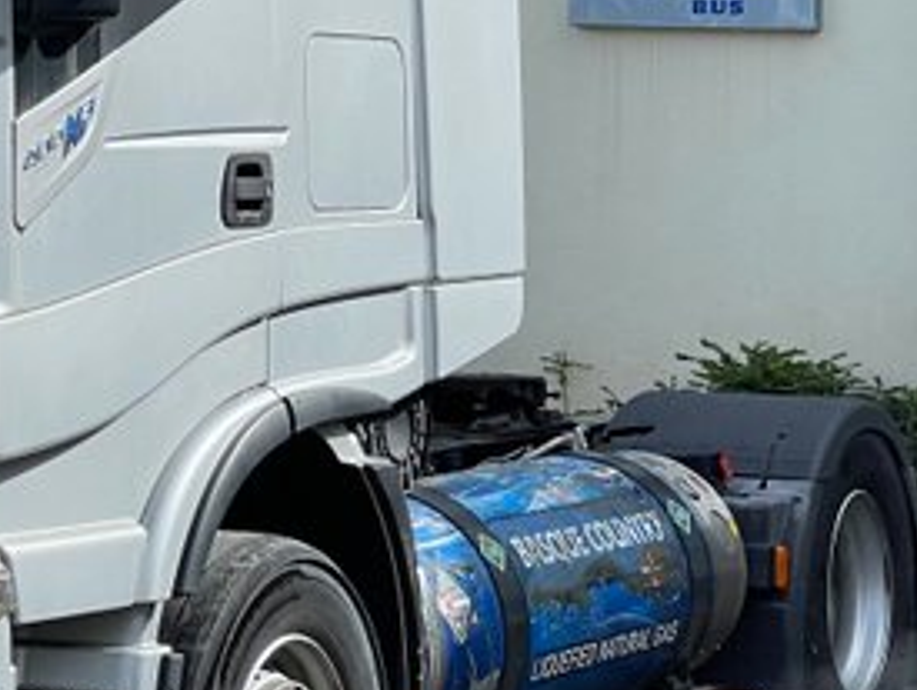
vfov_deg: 9.8
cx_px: -30
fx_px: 4005
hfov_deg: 12.9
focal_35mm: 151
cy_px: 80
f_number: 2
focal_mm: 6
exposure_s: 1/1546
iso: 25
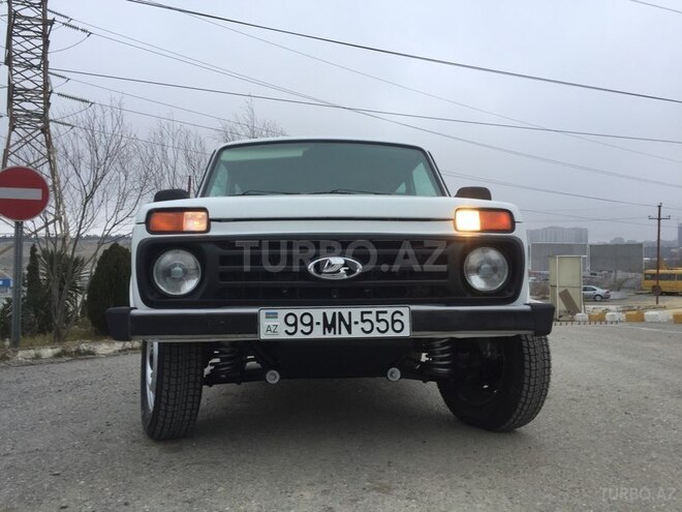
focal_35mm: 29
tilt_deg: -1.6
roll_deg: +1.1
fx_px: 571
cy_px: 256
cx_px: 341
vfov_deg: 48.2
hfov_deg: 61.7
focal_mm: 4.15
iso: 40
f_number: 2.2
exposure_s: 1/50
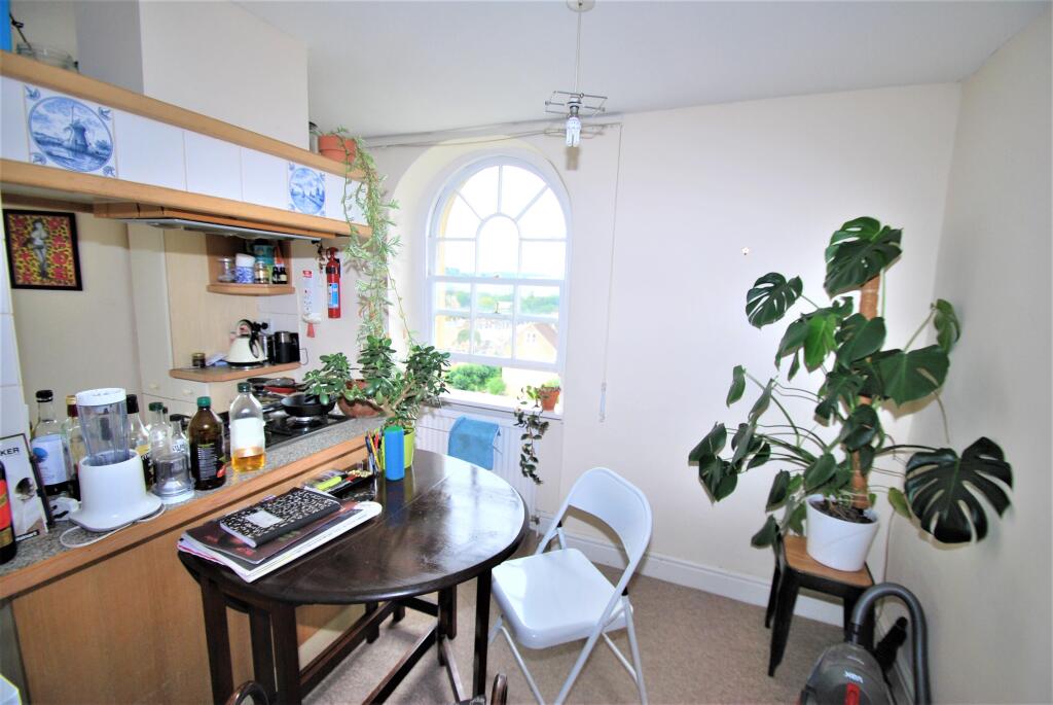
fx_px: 439
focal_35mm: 15
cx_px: 526
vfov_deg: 77.5
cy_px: 352
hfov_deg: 100.3
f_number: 4
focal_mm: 10
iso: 200
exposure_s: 1/60
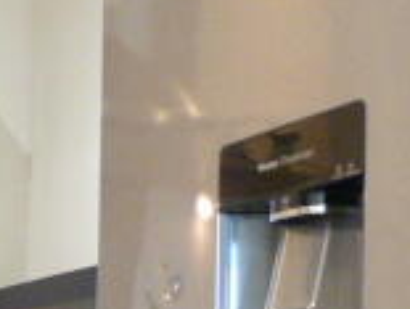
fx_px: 1223
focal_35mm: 103
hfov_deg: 15.9
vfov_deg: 13.8
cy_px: 412
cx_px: -349
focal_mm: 4.5
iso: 500
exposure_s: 1/15
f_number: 2.8
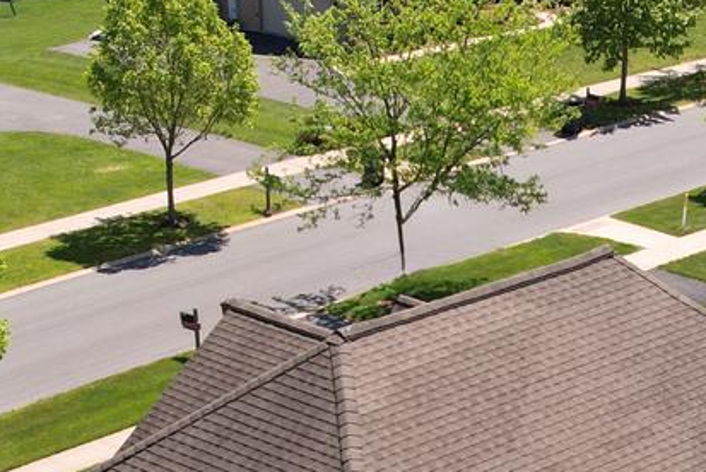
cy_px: 502
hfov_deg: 18.5
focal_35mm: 109
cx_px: 600
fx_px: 2139
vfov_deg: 12.4
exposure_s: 1/1250
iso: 110
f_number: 2.8
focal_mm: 8.38
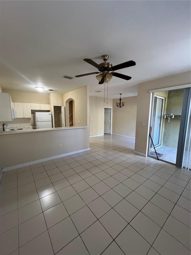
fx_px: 96
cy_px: 128
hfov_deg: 89.9
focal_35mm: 13
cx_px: 96
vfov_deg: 106.2
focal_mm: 1.57
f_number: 1.8
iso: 200
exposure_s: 1/60
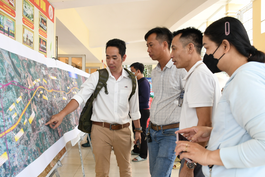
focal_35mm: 30
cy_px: 88
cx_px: 132
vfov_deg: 43.6
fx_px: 221
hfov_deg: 61.9
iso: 500
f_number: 5.6
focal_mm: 20
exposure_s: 1/125
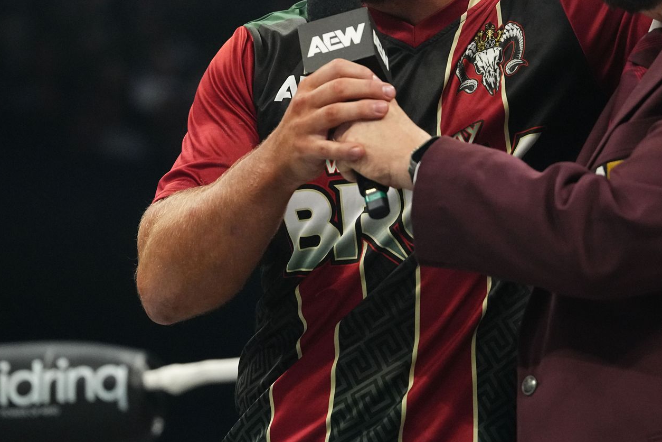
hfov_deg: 9.5
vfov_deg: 6.3
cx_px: 454
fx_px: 3990
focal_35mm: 217
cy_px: 67
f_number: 3.5
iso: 5000
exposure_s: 1/1000
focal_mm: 126
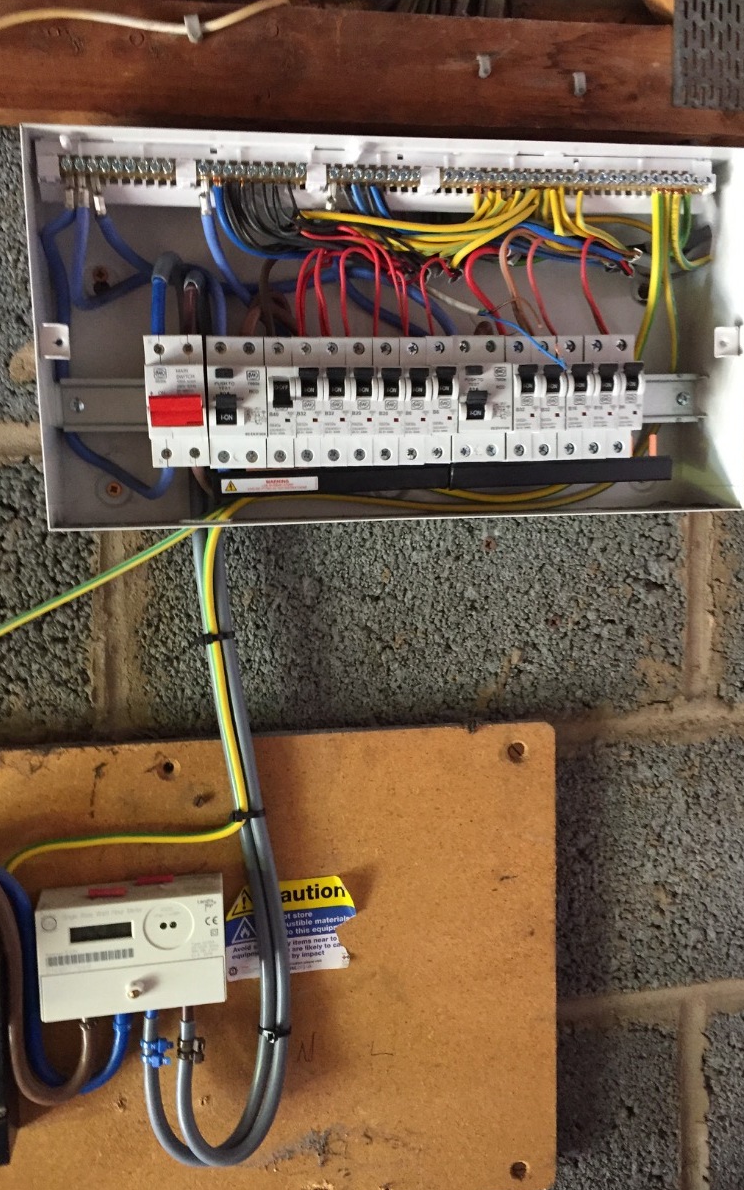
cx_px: 380
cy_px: 599
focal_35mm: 31
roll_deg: +1.4
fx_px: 1005
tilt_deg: -4.5
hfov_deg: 40.6
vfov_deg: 61.2
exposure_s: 1/33
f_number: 2.2
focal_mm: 4.15
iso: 250
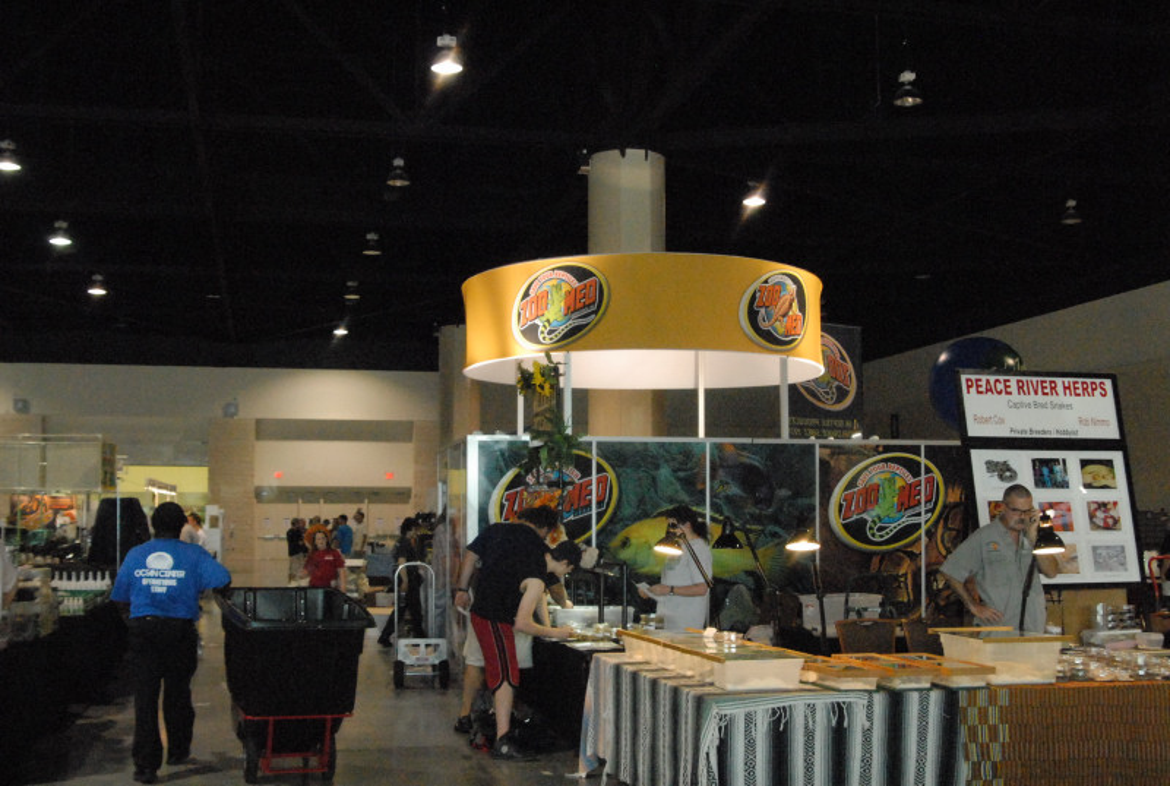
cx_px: 585
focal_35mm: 42
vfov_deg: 32.0
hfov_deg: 46.3
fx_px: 1368
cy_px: 393
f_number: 6.3
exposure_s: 1/160
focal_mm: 28
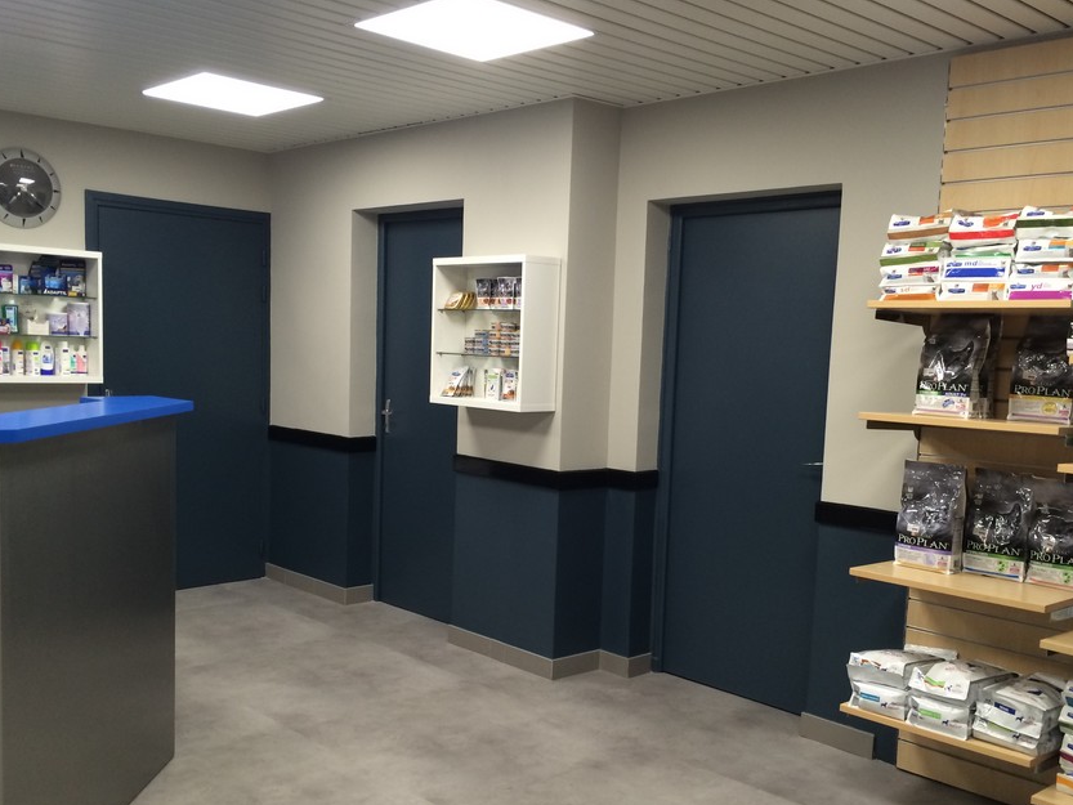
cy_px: 460
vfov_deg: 39.6
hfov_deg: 51.3
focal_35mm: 36
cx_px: 526
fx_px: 1116
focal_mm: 4.12
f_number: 2.2
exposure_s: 1/33
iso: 64
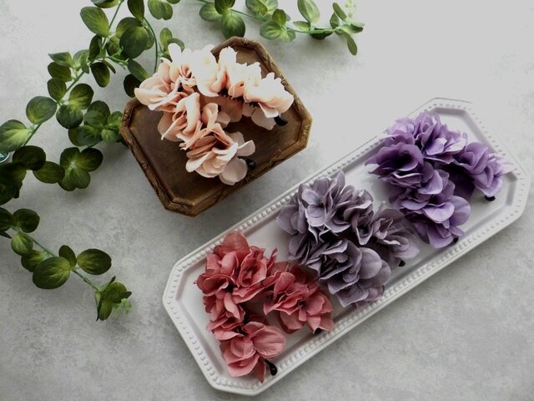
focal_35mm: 34
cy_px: 200
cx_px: 267
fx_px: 524
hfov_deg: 54.0
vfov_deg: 41.8
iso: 160
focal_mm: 6.1
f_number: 3.8
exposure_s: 1/50
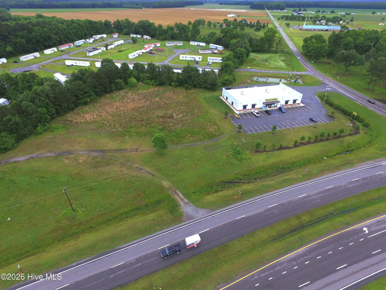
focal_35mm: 20
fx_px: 223
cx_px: 193
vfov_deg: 66.0
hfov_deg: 81.7
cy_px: 145
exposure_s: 1/1192
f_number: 2.8
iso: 100
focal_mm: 3.61
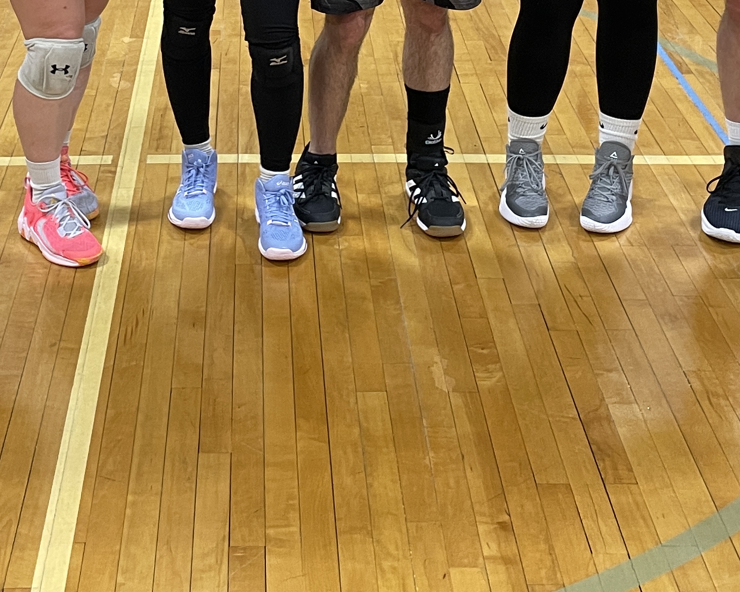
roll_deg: +0.2
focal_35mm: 71
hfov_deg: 26.7
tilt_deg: -11.8
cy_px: -141
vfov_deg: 20.1
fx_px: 1555
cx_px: 270
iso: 125
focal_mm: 4.2
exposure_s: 1/85
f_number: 1.6
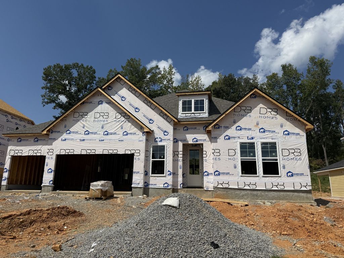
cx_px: 172
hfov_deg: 71.6
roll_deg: -1.4
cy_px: 129
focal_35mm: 24
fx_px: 239
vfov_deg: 56.8
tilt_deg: +14.5
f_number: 1.78
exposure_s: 1/10309
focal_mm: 6.76
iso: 80
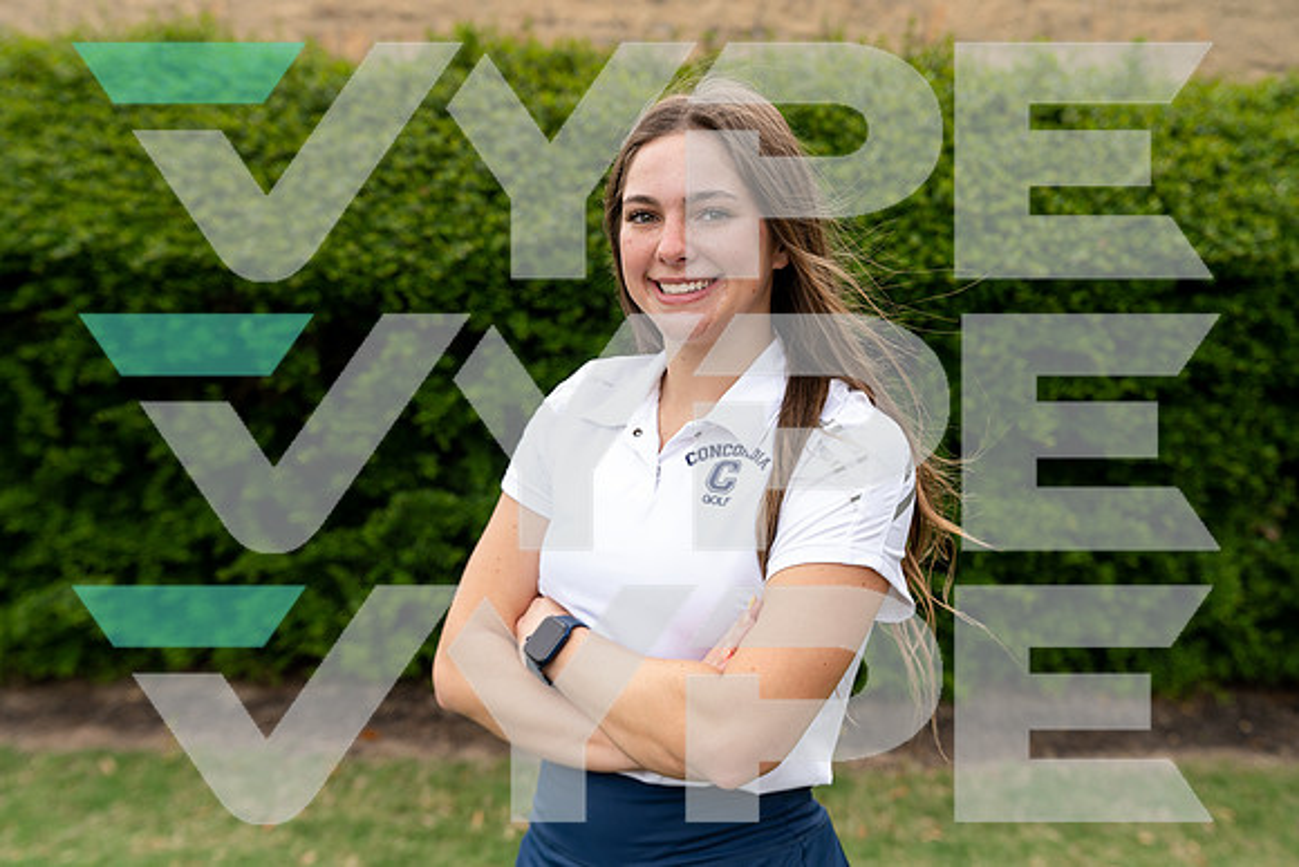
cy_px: 434
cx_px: 650
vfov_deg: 28.7
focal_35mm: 47
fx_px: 1696
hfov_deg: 41.9
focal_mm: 47
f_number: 4
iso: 100
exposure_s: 1/250
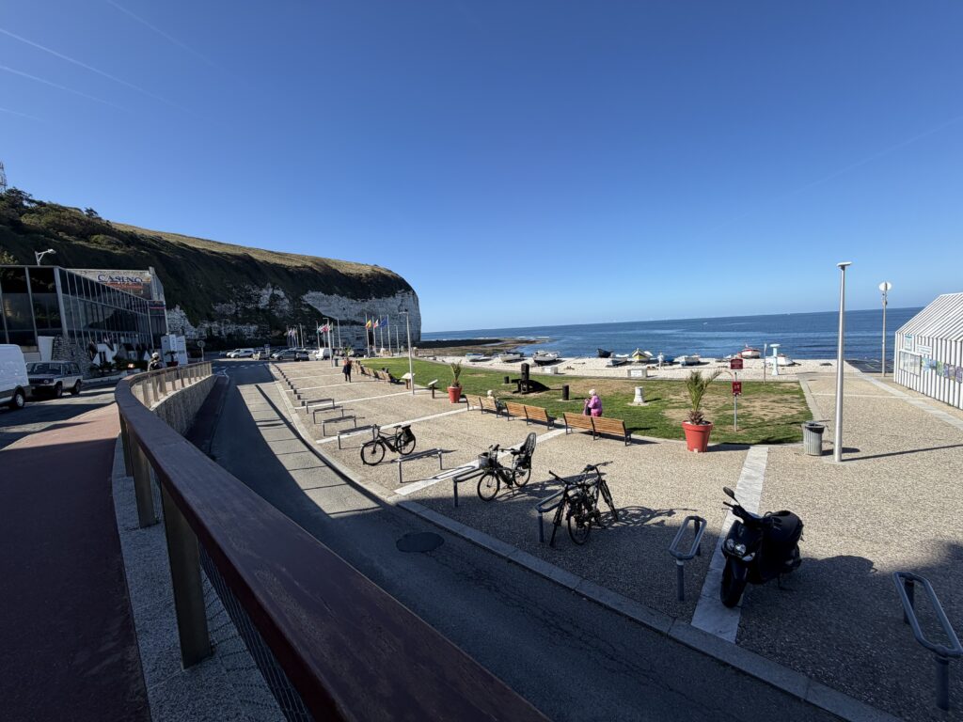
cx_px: 482
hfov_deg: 102.1
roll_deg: +3.9
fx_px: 389
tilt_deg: -2.5
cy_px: 361
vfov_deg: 85.7
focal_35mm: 14
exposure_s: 1/770
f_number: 2.2
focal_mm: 2.22
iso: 20
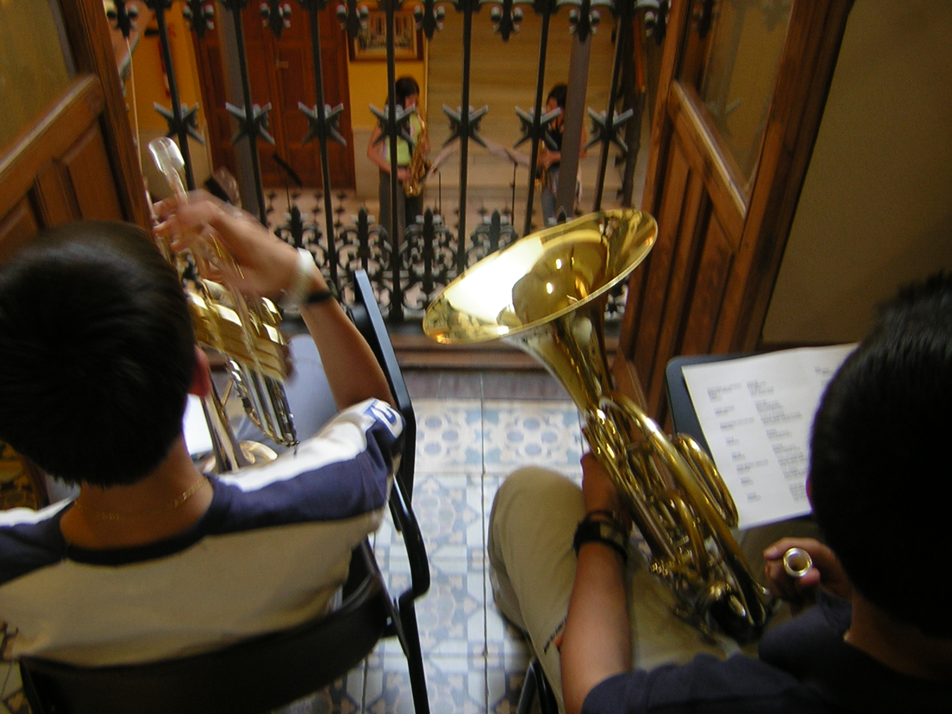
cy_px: 357
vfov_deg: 39.7
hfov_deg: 51.4
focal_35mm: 36
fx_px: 990
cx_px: 476
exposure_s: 1/10.7
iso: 50
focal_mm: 4.7
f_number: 2.6
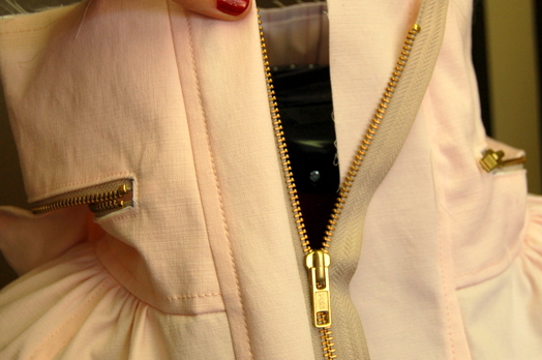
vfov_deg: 24.6
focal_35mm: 55
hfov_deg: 36.3
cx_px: 296
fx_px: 827
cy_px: 168
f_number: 5.6
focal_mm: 32
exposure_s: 1/125
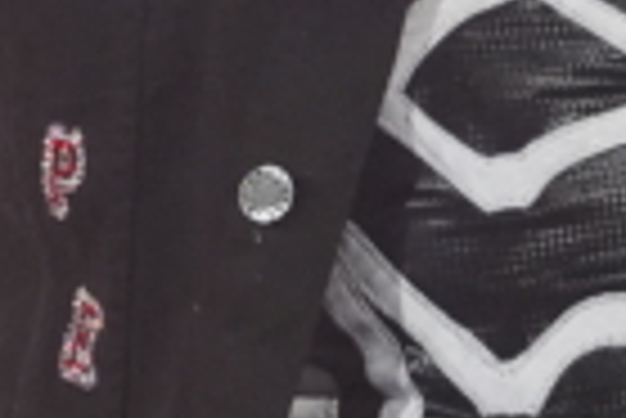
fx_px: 7293
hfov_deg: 4.9
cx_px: 392
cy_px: -218
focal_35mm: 419
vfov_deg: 3.3
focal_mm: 57
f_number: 4
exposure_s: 1/640
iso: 5000
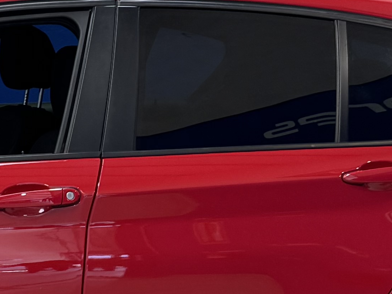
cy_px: 173
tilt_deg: -6.7
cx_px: -114
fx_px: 1416
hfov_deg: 15.1
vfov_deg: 11.9
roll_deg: -0.9
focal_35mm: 125
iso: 80
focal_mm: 6.76
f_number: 1.78
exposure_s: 1/100
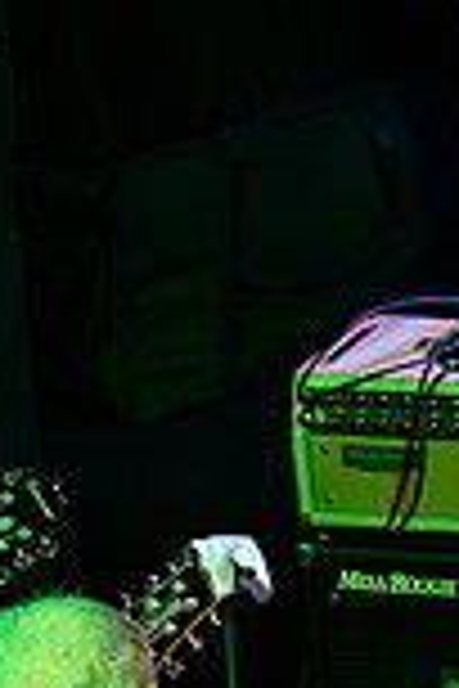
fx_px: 12679
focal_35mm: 663
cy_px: 935
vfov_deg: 3.1
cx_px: -72
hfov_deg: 2.1
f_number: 5.6
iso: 12800
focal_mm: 150
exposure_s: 1/250
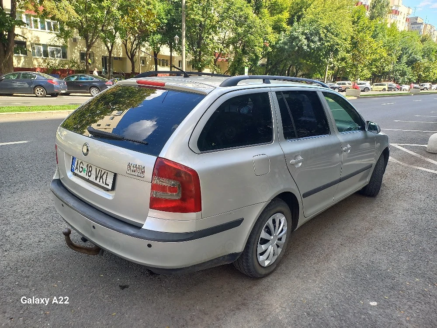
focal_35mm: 25
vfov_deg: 54.9
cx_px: 218
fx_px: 316
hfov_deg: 69.4
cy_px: 164
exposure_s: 1/200
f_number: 1.8
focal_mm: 4.65
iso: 50
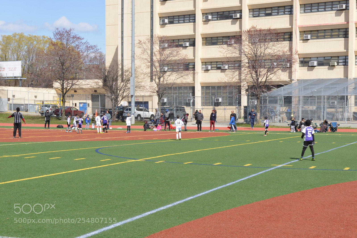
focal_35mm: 70
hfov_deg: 28.8
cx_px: 178
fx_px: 694
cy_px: 119
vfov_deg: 19.5
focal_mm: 70
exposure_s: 1/50
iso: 180
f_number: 22
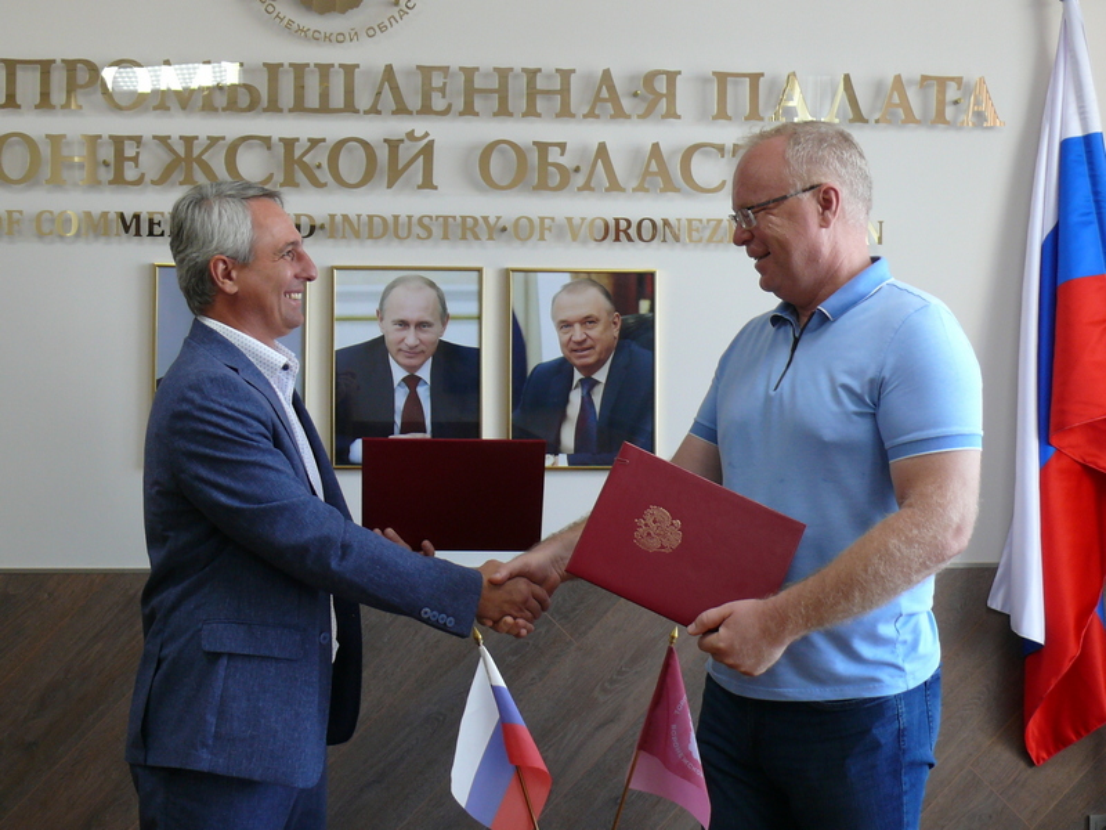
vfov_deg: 25.7
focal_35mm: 57
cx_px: 553
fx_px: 1821
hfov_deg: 33.8
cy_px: 415
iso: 100
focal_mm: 9.9
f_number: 3.2
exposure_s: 1/40
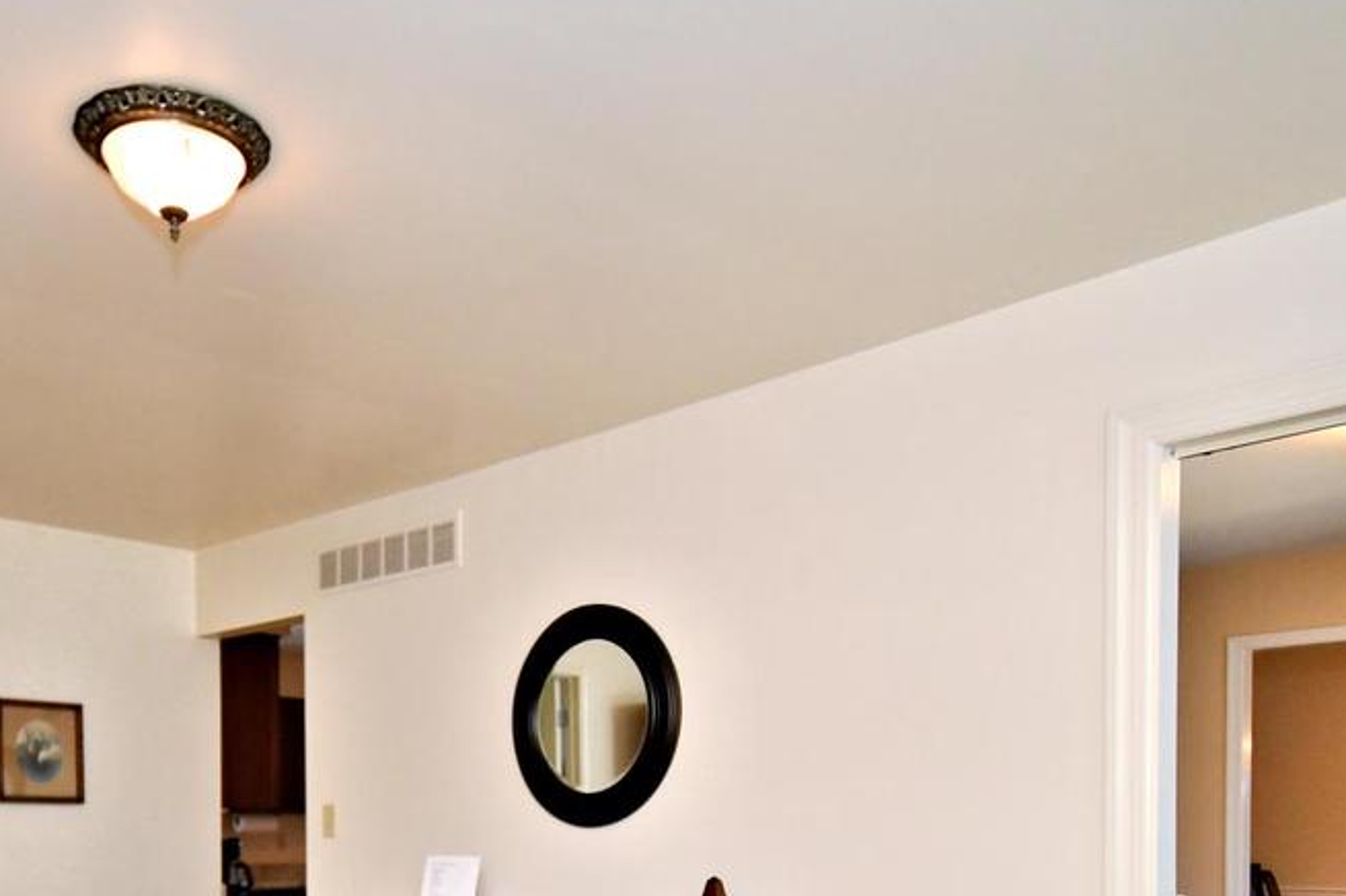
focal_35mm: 33
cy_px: 830
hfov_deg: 57.1
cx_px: 586
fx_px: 1233
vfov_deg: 37.0
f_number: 4.5
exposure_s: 1/200
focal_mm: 10
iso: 1250
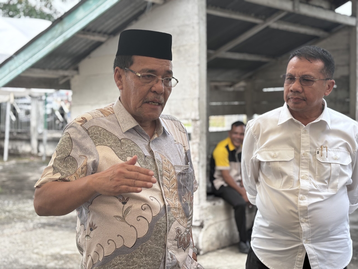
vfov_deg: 28.0
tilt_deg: -3.5
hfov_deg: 36.8
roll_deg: +0.6
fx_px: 538
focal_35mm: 52
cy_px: 134
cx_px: 179
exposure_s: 1/604
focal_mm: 5.96
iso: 32
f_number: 1.6
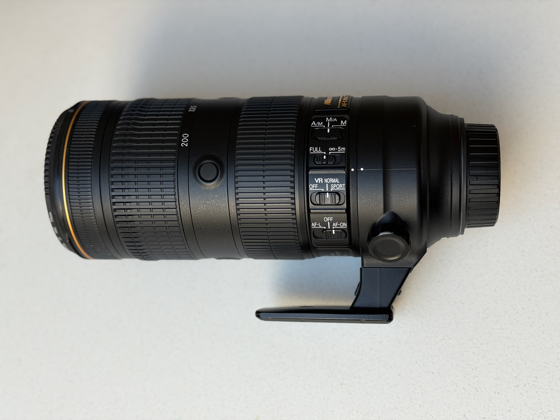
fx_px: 777
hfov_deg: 39.7
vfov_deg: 30.3
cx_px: 280
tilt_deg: -68.1
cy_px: 210
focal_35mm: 48
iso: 50
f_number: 1.78
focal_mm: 6.76
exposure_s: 1/121
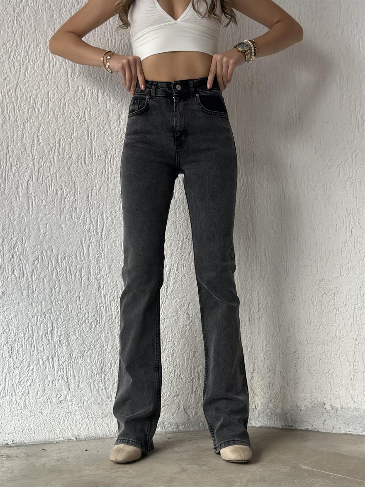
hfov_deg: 30.3
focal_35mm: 48
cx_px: 182
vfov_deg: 39.7
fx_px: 675
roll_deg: +0.6
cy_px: 244
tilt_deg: +2.7
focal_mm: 6.86
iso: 200
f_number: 1.78
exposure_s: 1/60
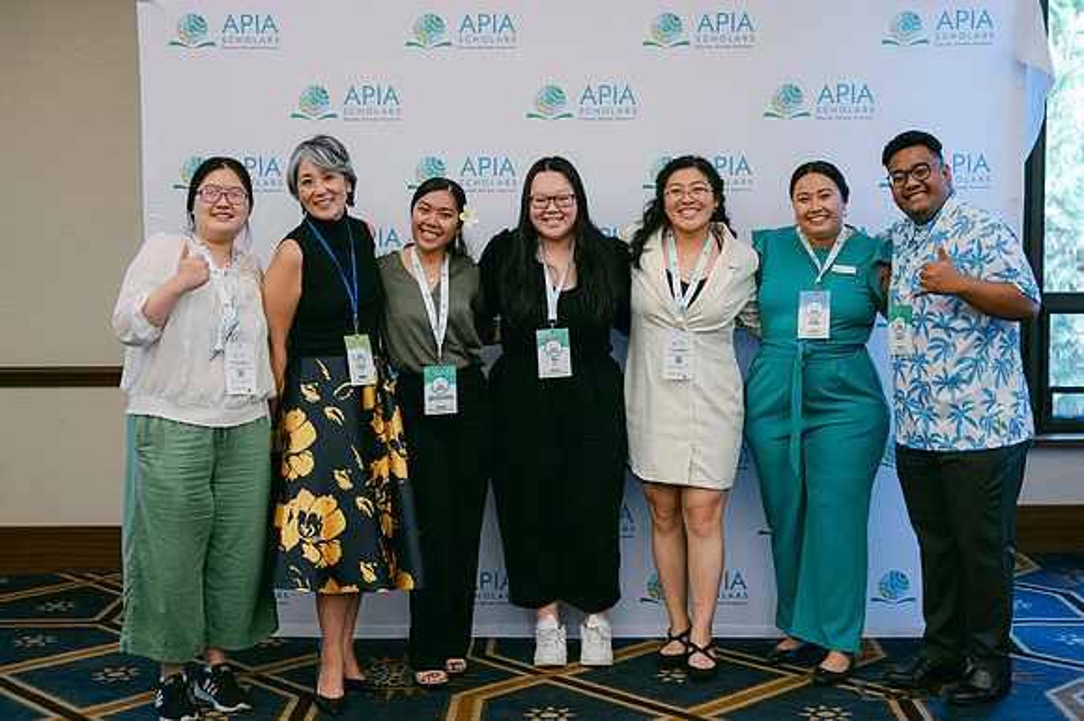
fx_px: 1505
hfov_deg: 39.6
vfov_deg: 27.0
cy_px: 360
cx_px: 542
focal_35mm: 50
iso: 125
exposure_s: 1/125
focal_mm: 50
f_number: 2
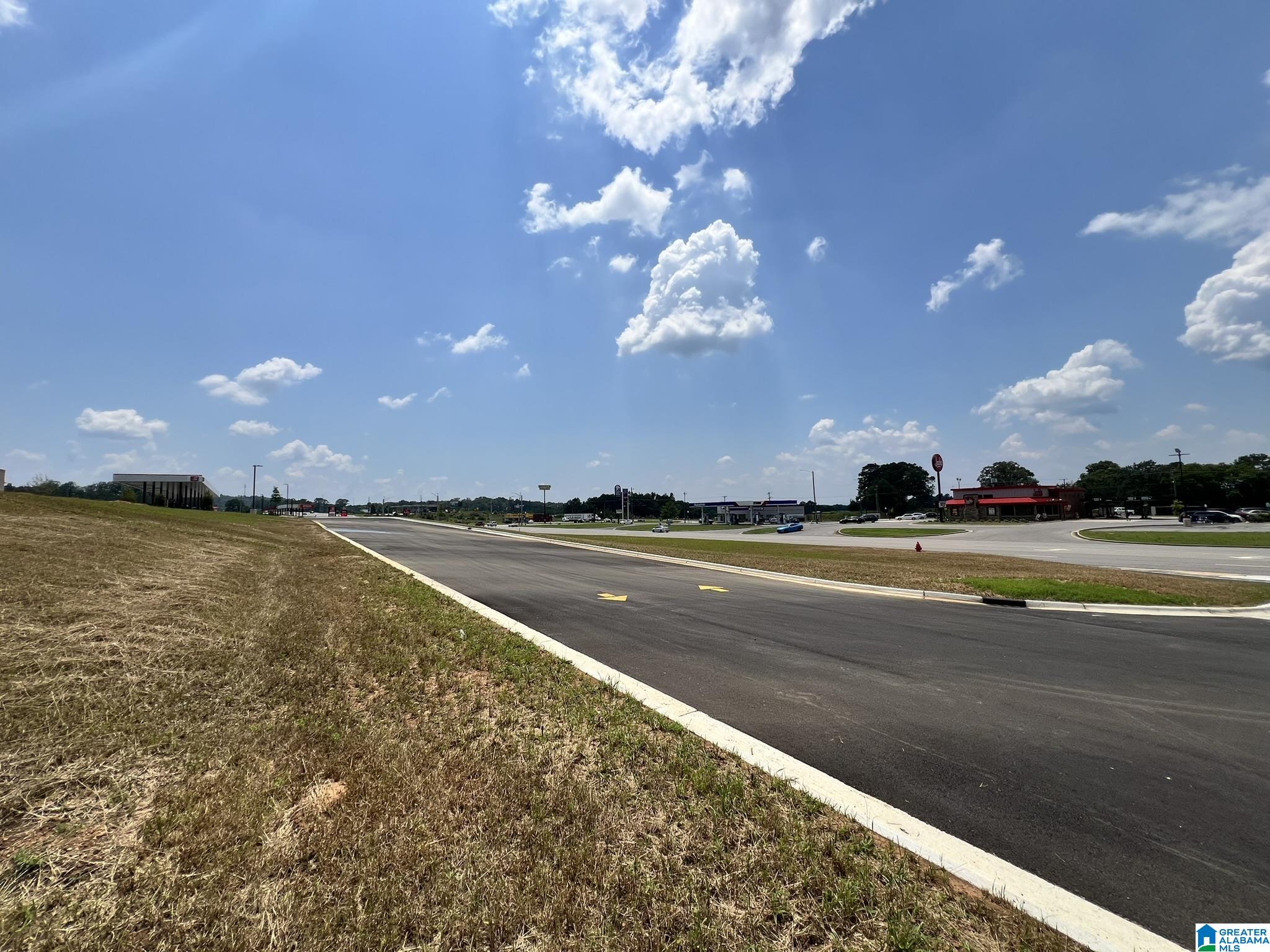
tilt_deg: +2.8
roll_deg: +1.1
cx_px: 635
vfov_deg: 89.9
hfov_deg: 106.2
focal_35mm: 13
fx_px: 477
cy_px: 476
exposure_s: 1/3425
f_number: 1.8
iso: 32
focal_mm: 1.57
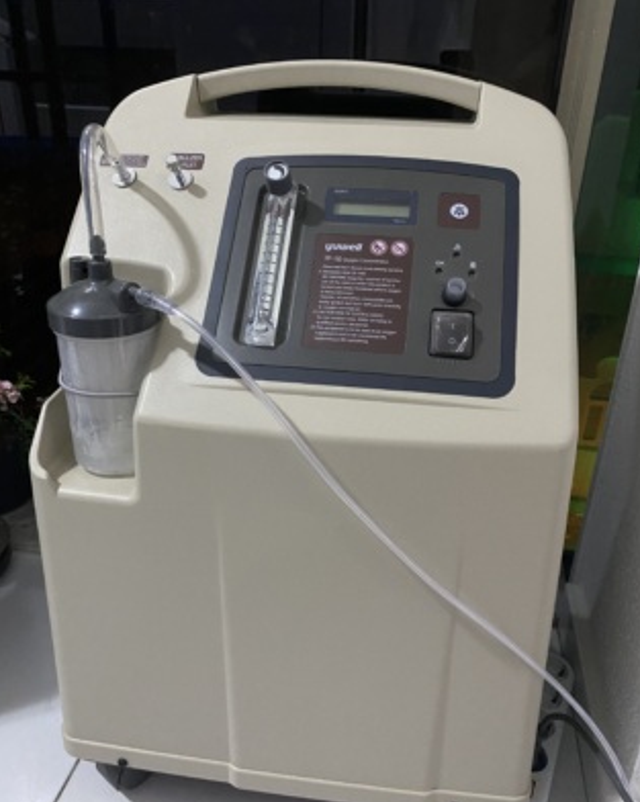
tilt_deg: -26.1
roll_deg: -1.0
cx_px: 329
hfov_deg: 51.5
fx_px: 664
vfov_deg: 62.2
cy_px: 405
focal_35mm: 28
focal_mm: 4.25
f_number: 1.8
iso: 400
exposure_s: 1/33
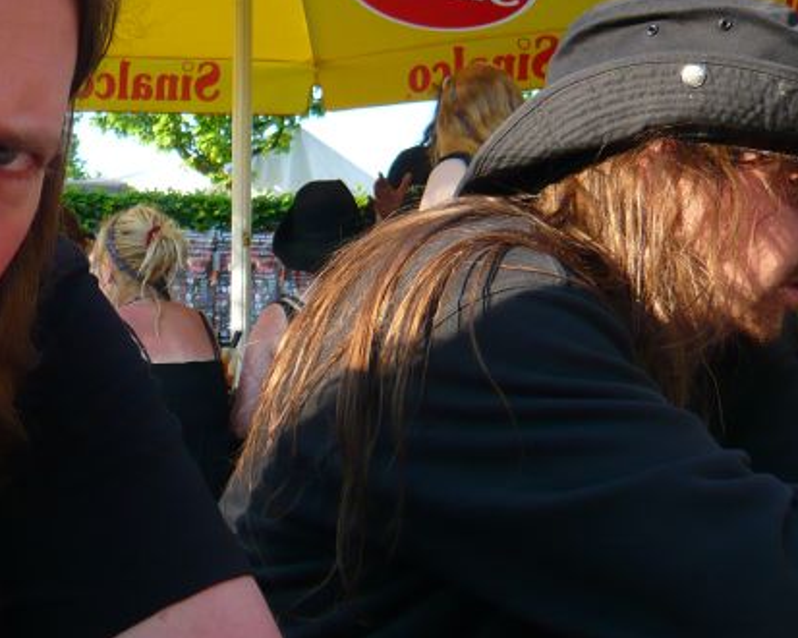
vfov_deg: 28.6
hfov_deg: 33.9
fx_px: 1251
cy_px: 325
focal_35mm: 53
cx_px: 120
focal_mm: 4.6
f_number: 2.8
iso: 100
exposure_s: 1/200
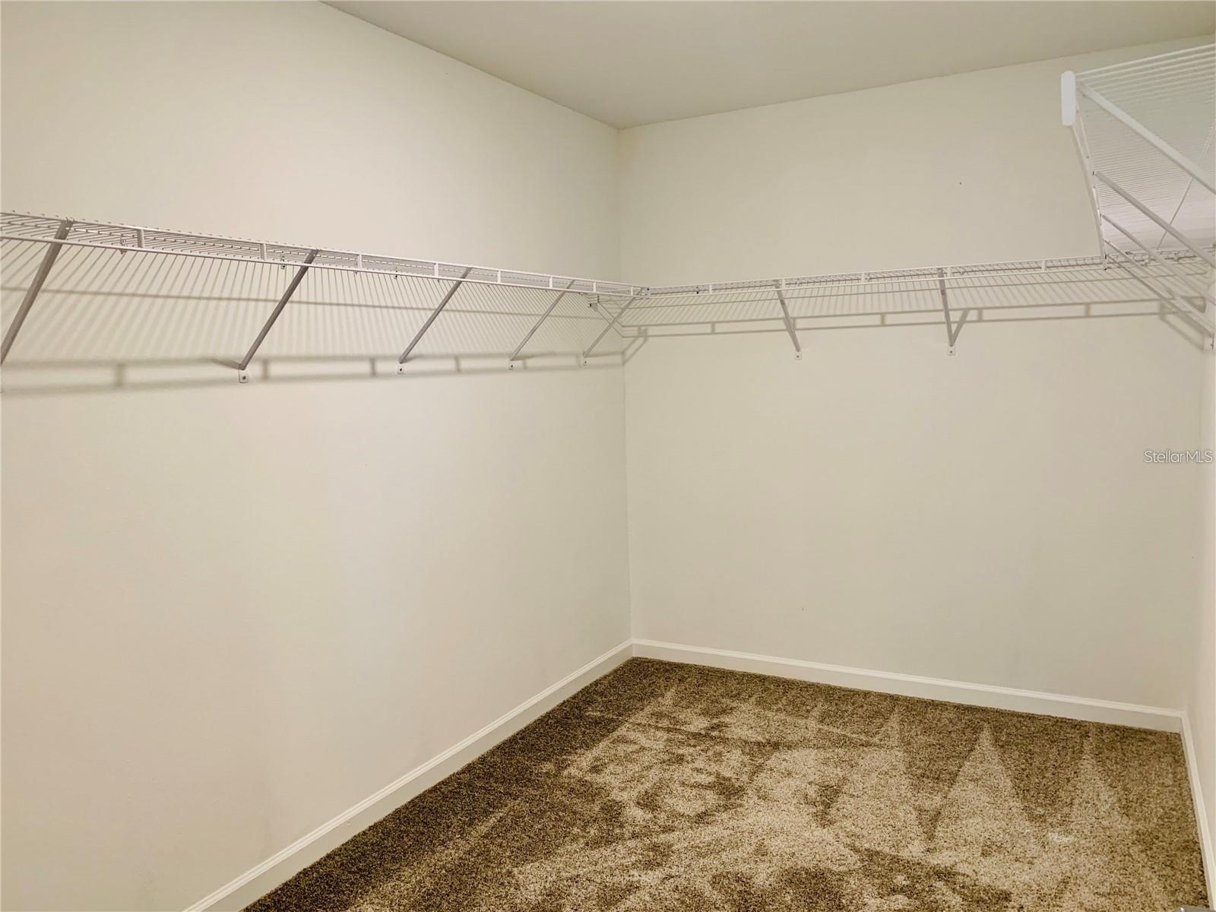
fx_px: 913
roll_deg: +1.9
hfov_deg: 67.3
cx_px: 608
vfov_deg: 53.1
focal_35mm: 26
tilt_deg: -7.0
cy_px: 456
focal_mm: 4.25
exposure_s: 1/60
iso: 125
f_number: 1.8
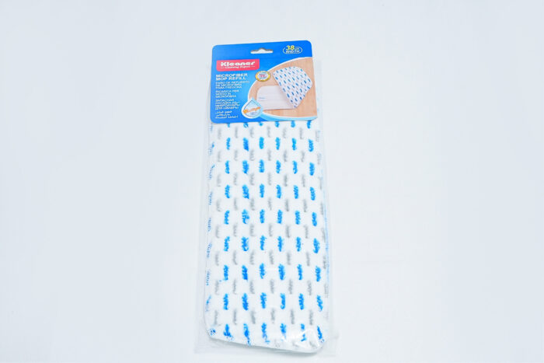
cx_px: 272
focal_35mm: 49
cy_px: 182
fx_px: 741
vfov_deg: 27.5
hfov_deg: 40.3
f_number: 9
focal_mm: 33
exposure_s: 1/160
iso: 2500
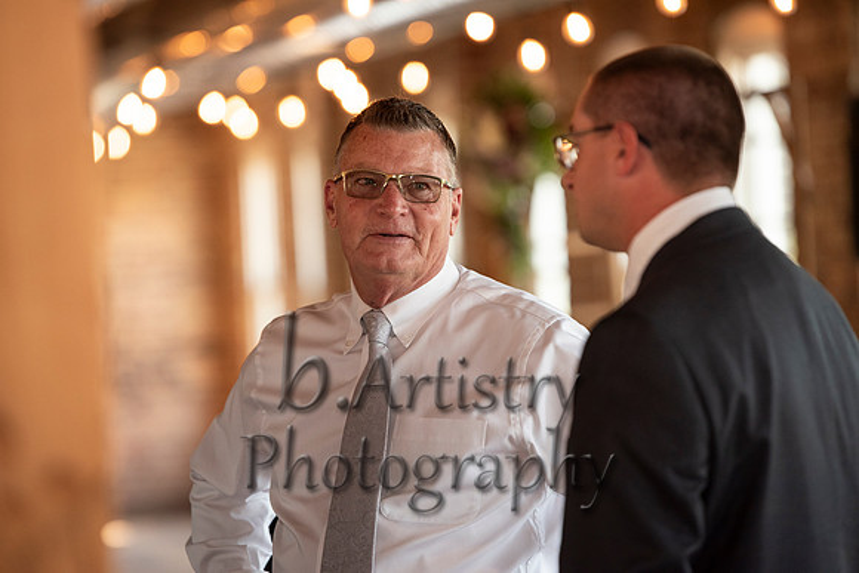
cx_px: 430
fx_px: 4773
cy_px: 286
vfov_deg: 6.9
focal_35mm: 200
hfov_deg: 10.3
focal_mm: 200
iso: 800
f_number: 3.5
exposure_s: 1/250
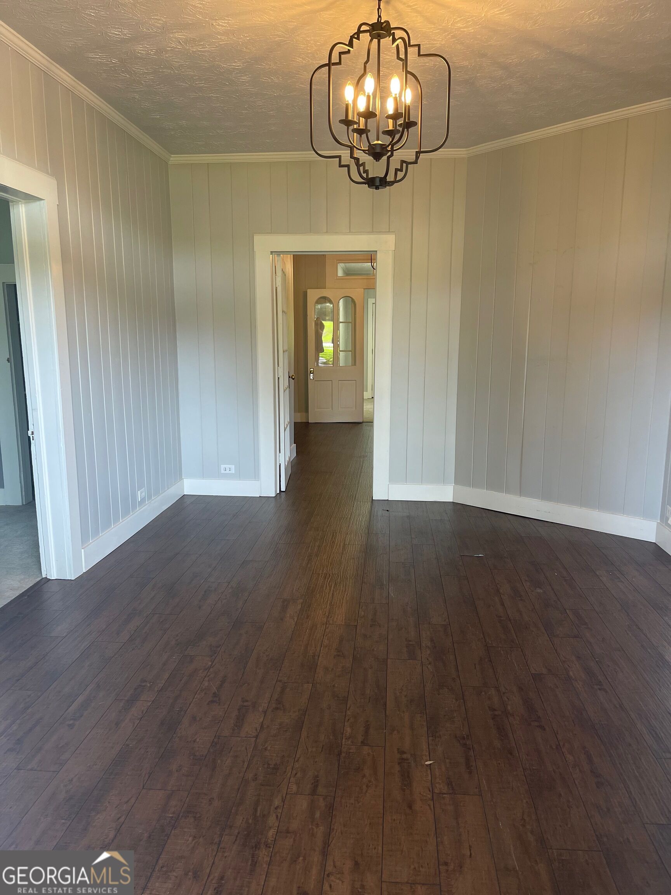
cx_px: 336
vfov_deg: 69.4
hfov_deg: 54.9
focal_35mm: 25
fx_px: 646
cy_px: 448
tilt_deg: -11.0
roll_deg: -0.4
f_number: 1.6
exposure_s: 1/120
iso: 125
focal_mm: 5.1
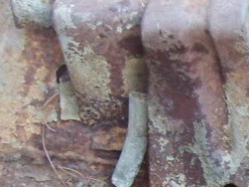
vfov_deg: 10.0
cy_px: 282
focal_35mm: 143
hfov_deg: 12.5
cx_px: 463
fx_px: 1028
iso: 120
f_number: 2.8
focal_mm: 5.8
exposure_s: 1/30
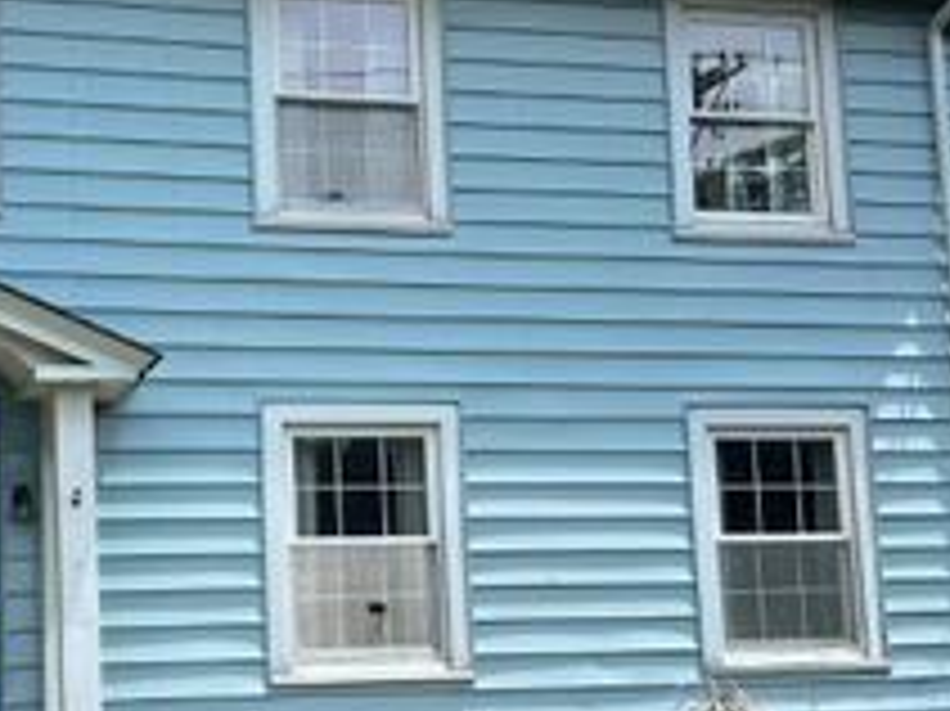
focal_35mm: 57
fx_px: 1563
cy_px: 443
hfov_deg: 33.0
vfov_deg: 25.6
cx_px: 216
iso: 80
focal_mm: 6.86
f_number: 1.78
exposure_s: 1/3717
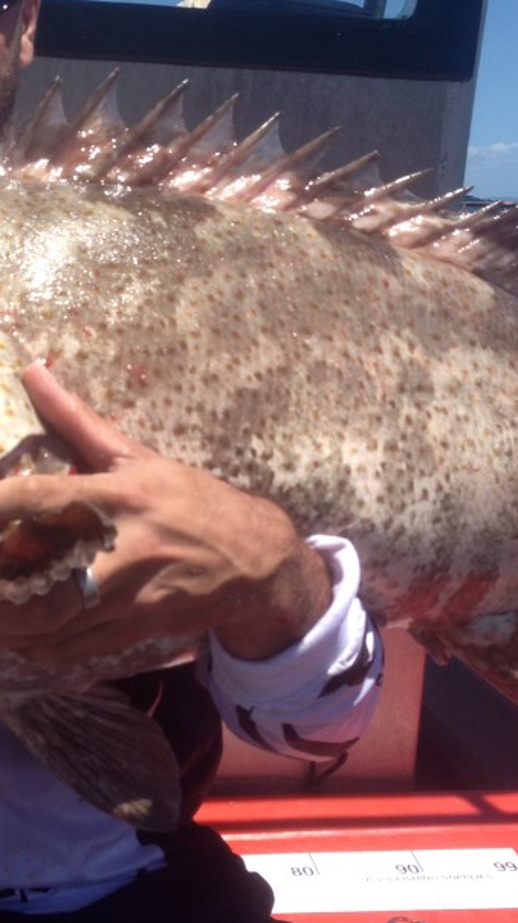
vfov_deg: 34.3
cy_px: 382
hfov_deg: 19.4
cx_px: 76
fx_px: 1492
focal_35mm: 61
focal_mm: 4.12
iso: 50
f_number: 2.4
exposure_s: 1/1427
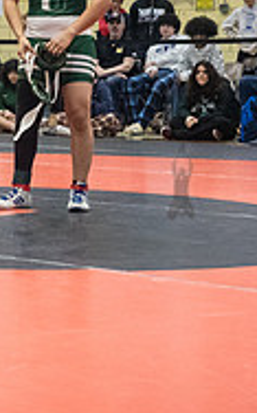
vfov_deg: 17.1
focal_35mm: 121
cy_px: 71
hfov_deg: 10.4
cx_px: -139
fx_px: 1360
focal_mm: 35
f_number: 4
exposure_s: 1/400
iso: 8000
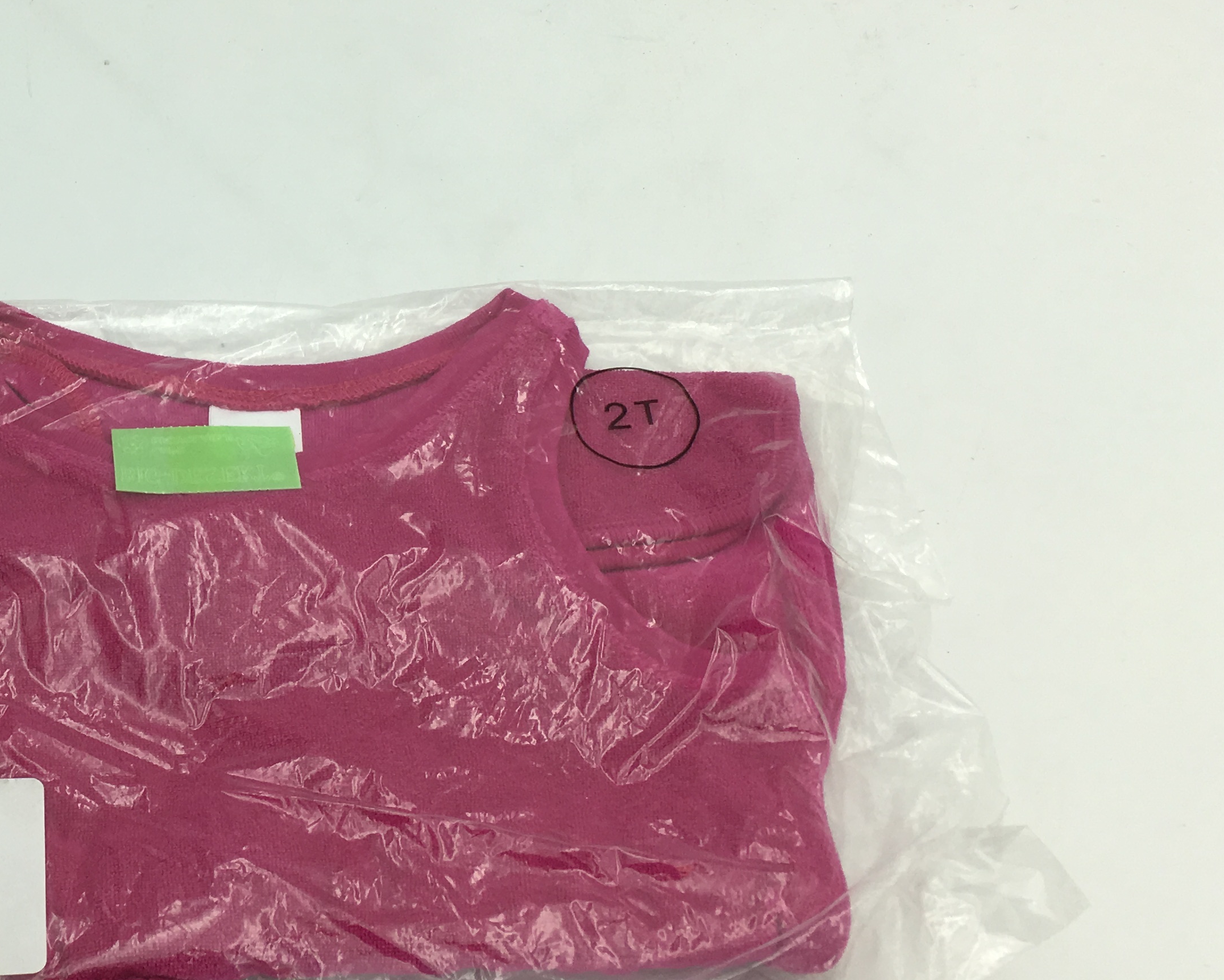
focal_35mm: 53
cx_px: 161
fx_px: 1920
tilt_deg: -52.9
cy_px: 394
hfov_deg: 33.8
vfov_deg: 28.6
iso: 25
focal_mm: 4.15
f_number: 2.2
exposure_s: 1/334
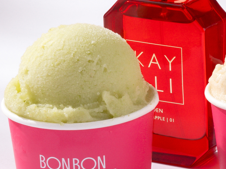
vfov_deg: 5.3
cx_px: 418
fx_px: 1824
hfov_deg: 6.9
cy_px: 54
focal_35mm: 279
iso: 320
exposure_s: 1/100
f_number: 18
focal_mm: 58.3
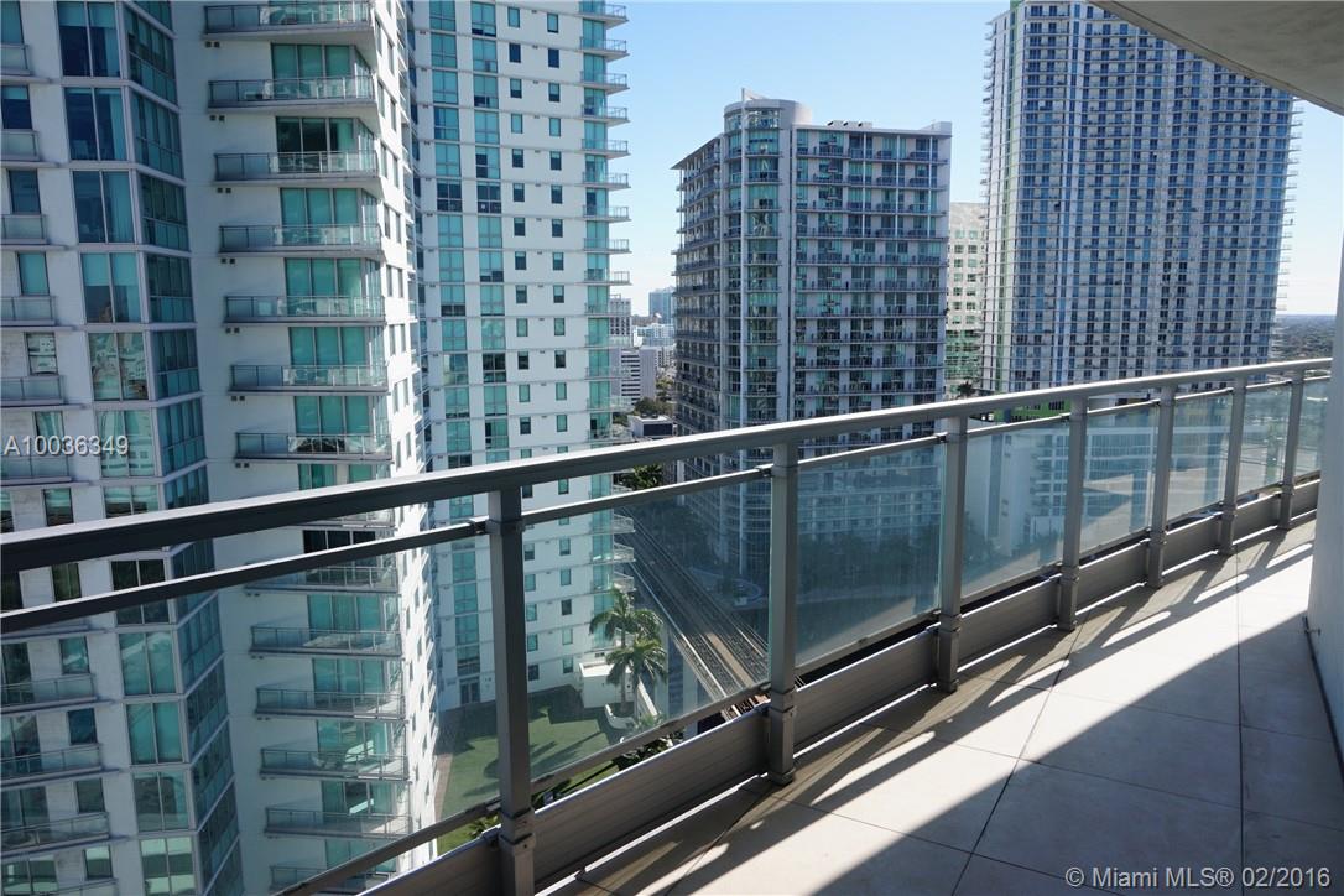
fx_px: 896
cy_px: 448
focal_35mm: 24
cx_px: 672
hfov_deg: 73.7
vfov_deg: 53.1
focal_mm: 16
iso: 100
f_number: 13
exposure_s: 1/80
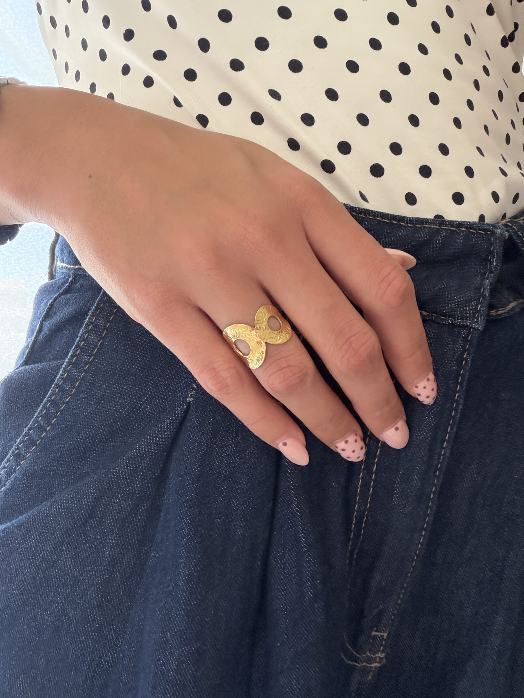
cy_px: 346
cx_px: 267
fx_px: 626
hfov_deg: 45.4
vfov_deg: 58.3
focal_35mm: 31
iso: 320
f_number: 1.9
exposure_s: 1/59
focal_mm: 2.71
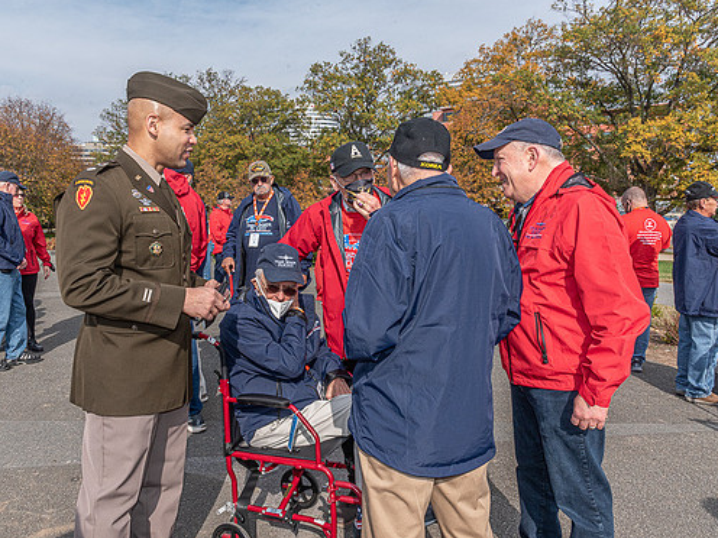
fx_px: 560
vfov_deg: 51.3
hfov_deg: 65.2
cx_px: 326
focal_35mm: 27
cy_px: 261
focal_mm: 24
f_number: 18
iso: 500
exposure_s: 1/250
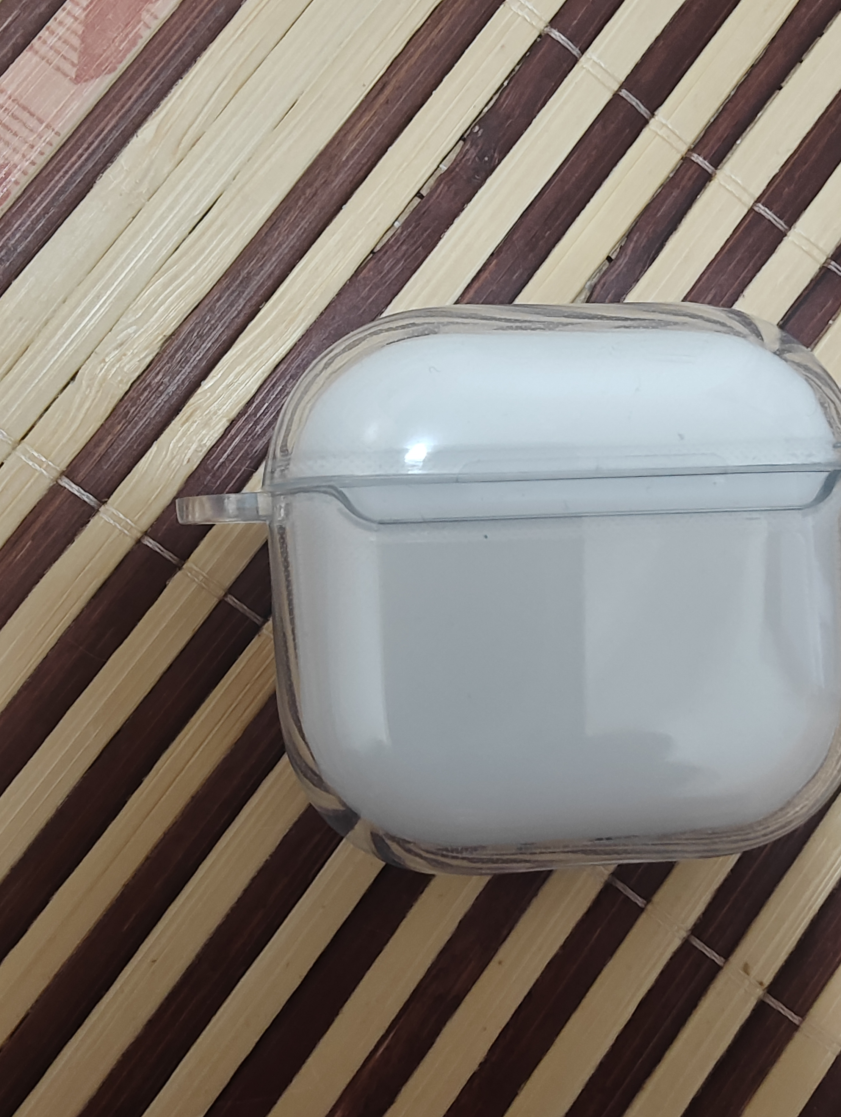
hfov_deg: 39.2
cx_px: 574
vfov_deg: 51.1
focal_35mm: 36
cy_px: 480
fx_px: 1163
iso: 730
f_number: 2
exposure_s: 1/25
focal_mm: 2.32
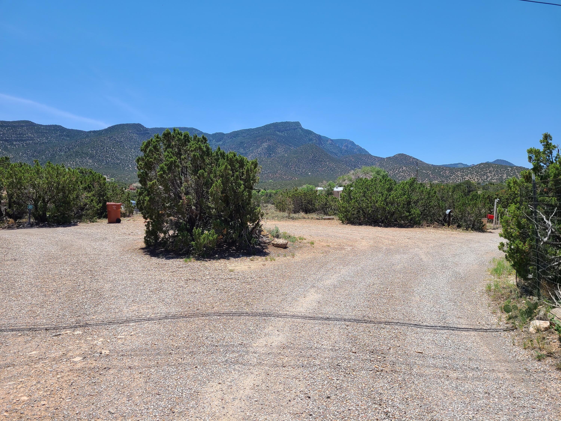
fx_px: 421
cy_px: 210
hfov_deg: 67.3
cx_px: 280
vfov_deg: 53.1
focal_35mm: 26
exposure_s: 1/2271
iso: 40
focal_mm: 5.4
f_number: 1.8
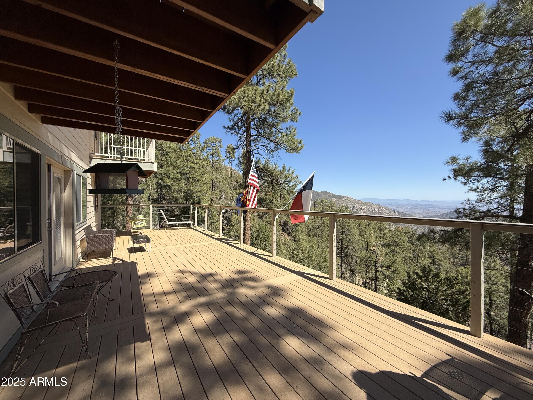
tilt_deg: +0.3
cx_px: 266
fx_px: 216
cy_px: 200
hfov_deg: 102.1
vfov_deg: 85.7
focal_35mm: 14
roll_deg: -0.2
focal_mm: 2.22
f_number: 2.2
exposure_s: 1/2024
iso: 50
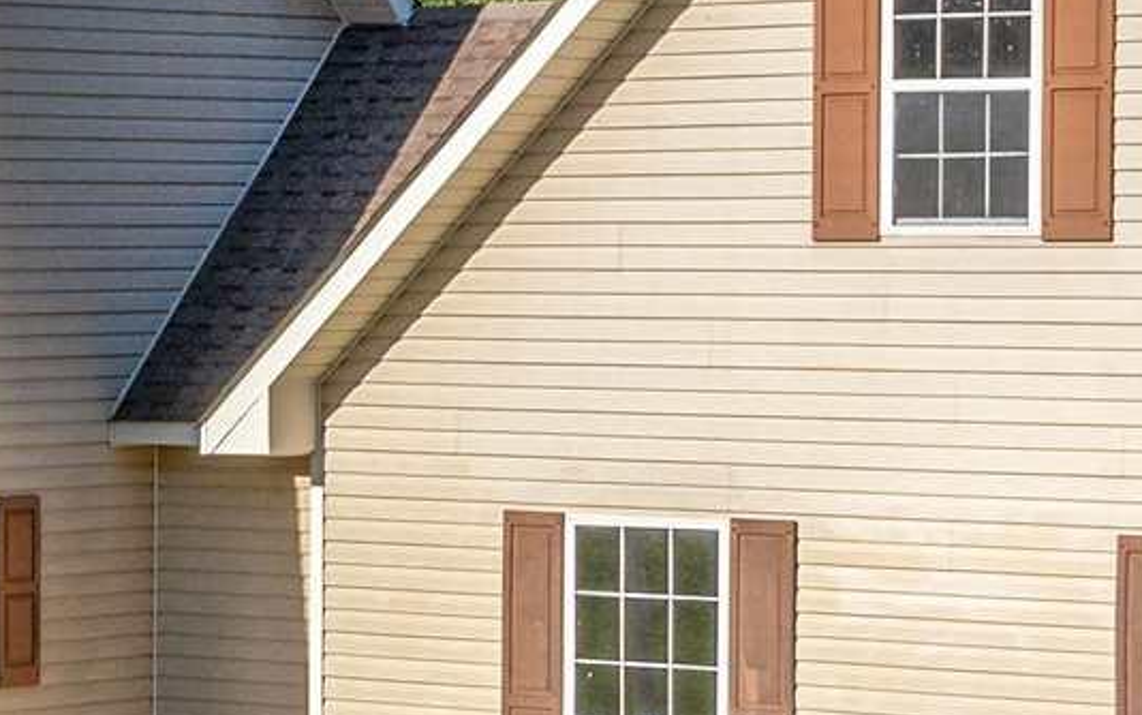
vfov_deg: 8.0
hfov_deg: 12.4
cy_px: 589
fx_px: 5105
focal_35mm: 164
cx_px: -261
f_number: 5.6
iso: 100
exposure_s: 1/500
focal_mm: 10.26
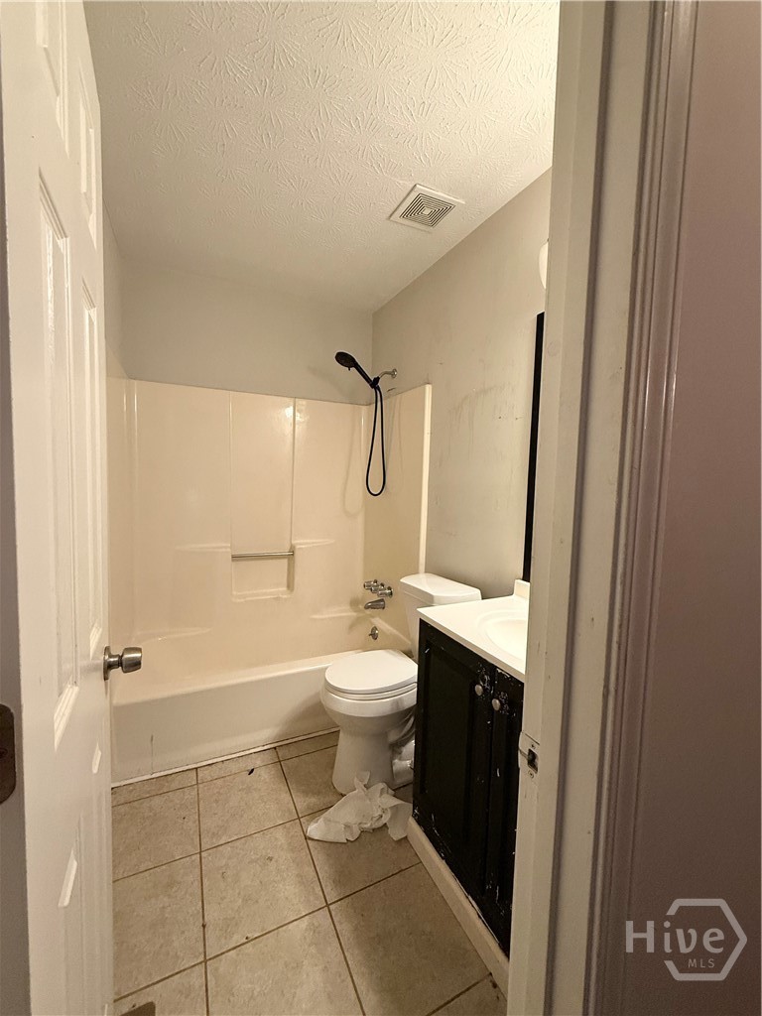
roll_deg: -0.6
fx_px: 411
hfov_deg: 85.7
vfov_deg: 102.1
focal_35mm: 14
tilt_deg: -4.2
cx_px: 381
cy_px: 508
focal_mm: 2.22
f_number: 2.2
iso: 500
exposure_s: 1/60
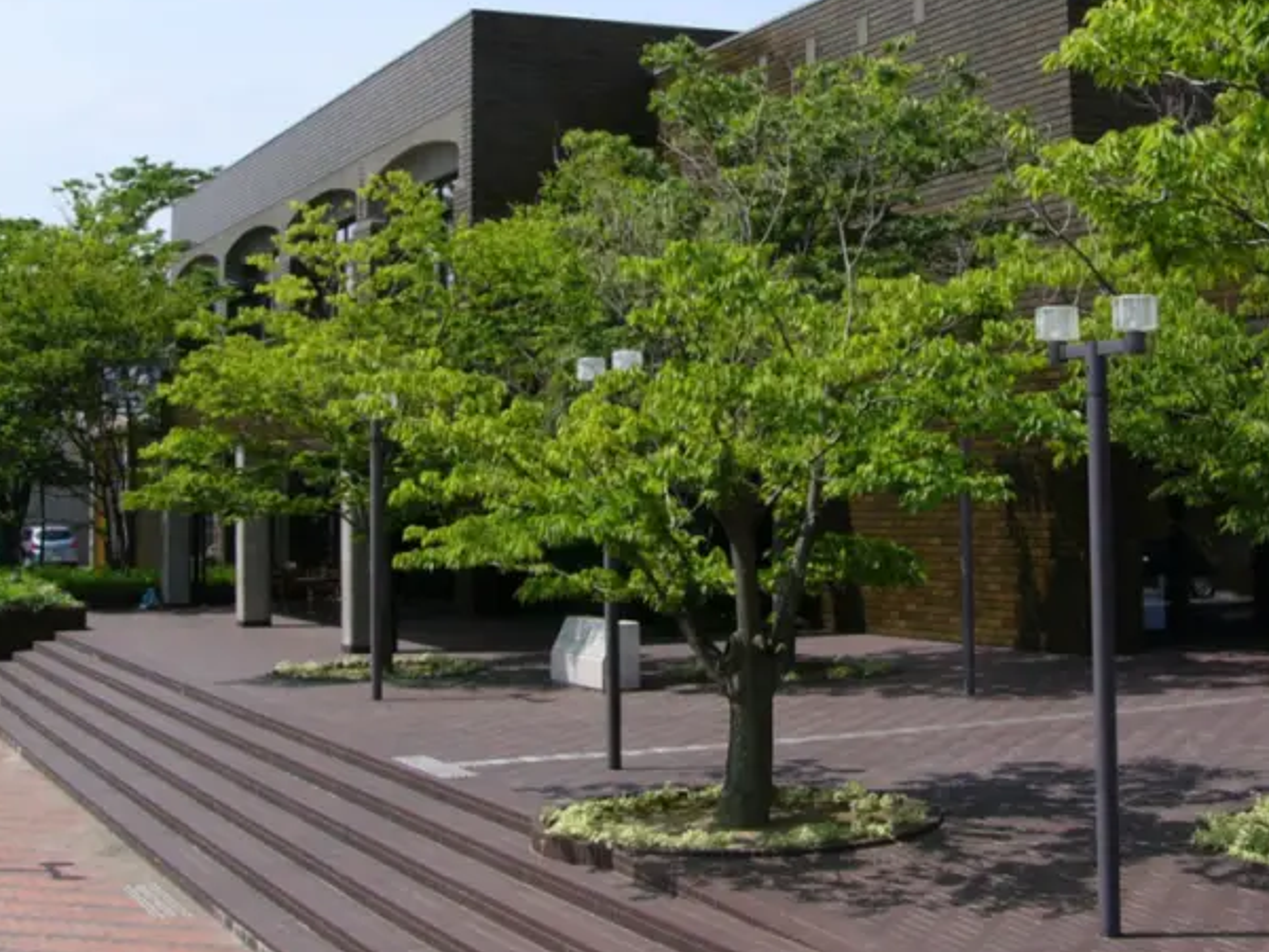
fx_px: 2200
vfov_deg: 24.1
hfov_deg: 32.0
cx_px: 814
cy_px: 220
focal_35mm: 60
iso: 50
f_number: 4.6
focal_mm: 6
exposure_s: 1/500
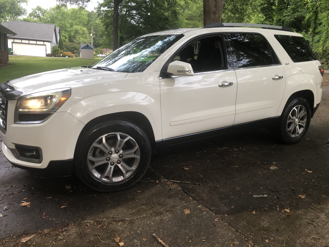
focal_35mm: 28
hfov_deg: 63.4
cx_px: 164
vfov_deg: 49.7
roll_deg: -3.2
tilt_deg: -11.5
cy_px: 124
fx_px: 266
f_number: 1.8
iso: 25
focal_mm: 3.99
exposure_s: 1/50
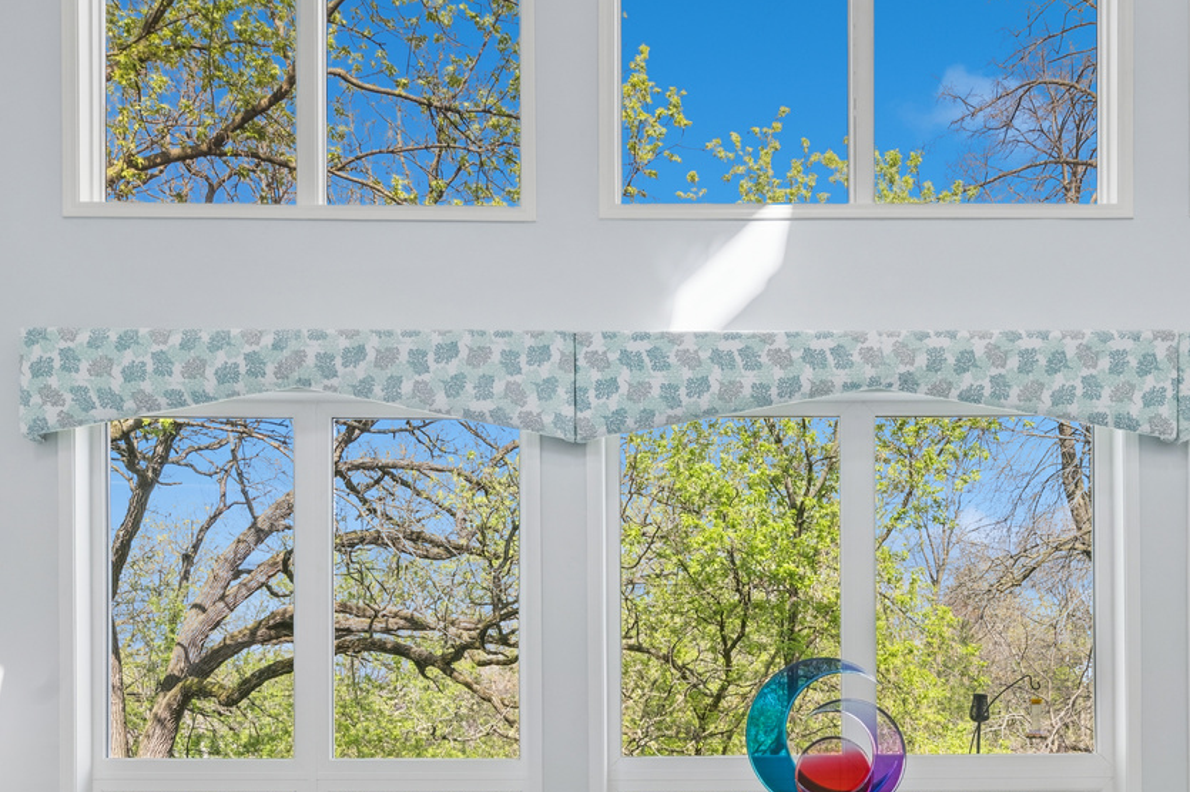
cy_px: 738
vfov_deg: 36.9
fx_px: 1090
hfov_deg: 57.0
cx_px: 687
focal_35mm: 33
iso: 400
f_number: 8
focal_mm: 17
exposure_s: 1/350
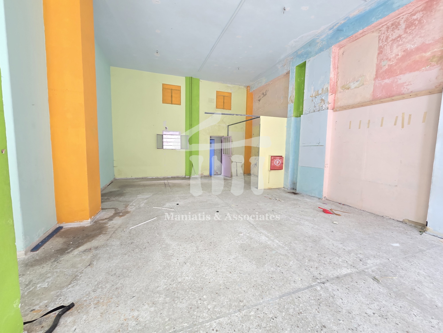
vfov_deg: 89.9
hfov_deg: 106.2
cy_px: 166
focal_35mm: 13
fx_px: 166
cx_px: 222
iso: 160
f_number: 2.2
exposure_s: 1/50
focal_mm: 2.2
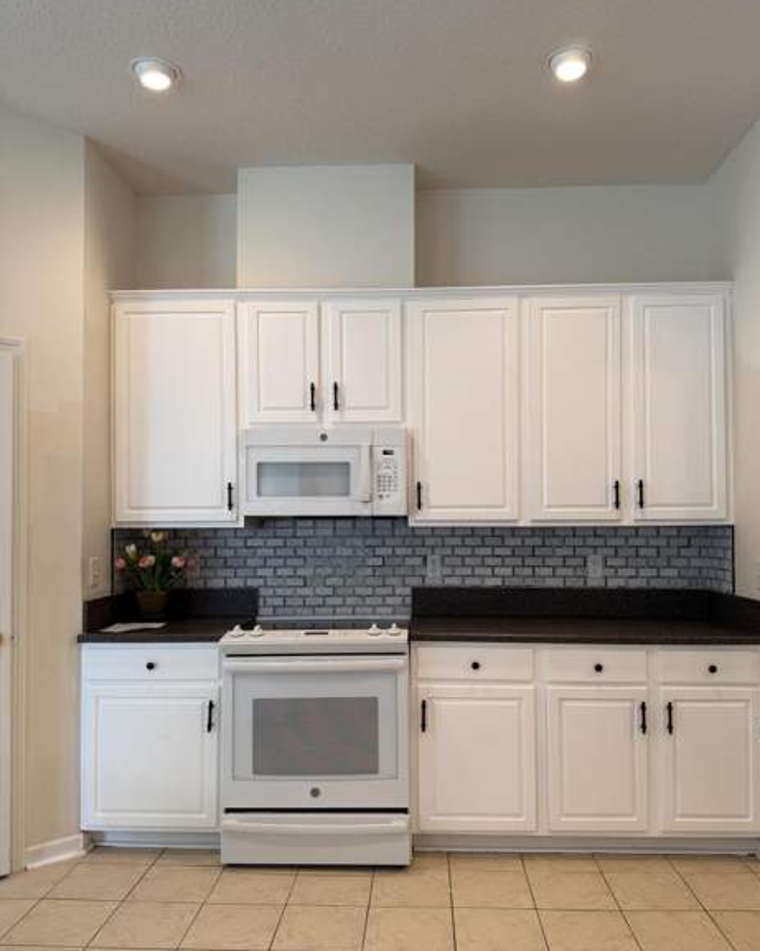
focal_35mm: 26
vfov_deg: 66.0
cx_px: 394
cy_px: 504
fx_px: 732
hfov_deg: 54.9
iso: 125
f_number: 1.78
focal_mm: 6.76
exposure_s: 1/60
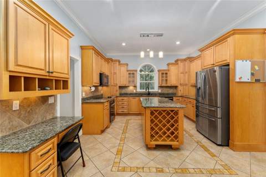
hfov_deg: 104.3
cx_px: 133
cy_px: 88
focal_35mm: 14
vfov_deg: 81.1
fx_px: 103
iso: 6400
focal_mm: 14
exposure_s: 1/30
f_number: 7.1
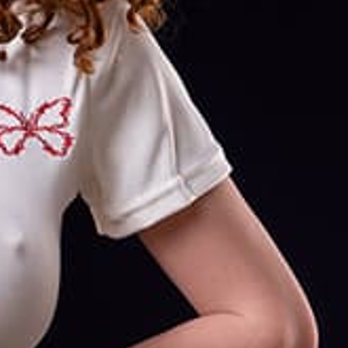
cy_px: 755
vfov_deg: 4.7
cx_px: -329
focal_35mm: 364
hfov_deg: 4.7
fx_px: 4140
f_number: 4
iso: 50
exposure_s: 1/100
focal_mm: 59
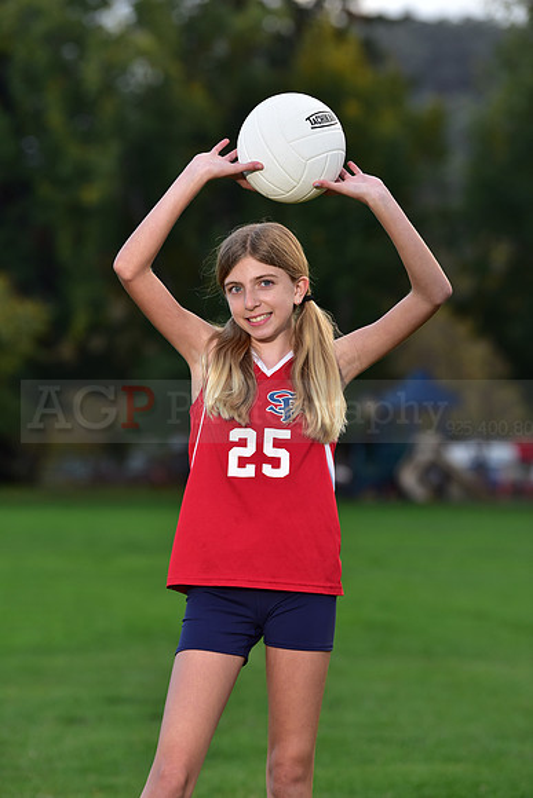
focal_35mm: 150
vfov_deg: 13.7
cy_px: 399
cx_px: 266
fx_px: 3329
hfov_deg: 9.2
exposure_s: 1/320
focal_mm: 150
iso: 400
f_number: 4.5
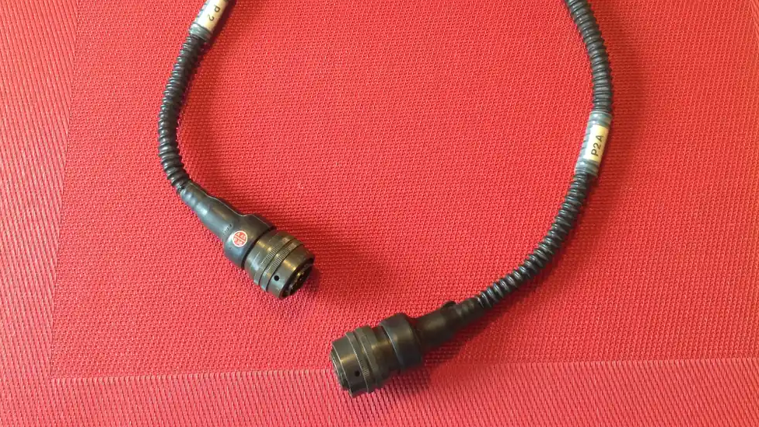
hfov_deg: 51.6
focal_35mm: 39
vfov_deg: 30.2
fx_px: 785
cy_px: 140
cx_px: 375
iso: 80
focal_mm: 4.28
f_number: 2.4
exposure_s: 1/15
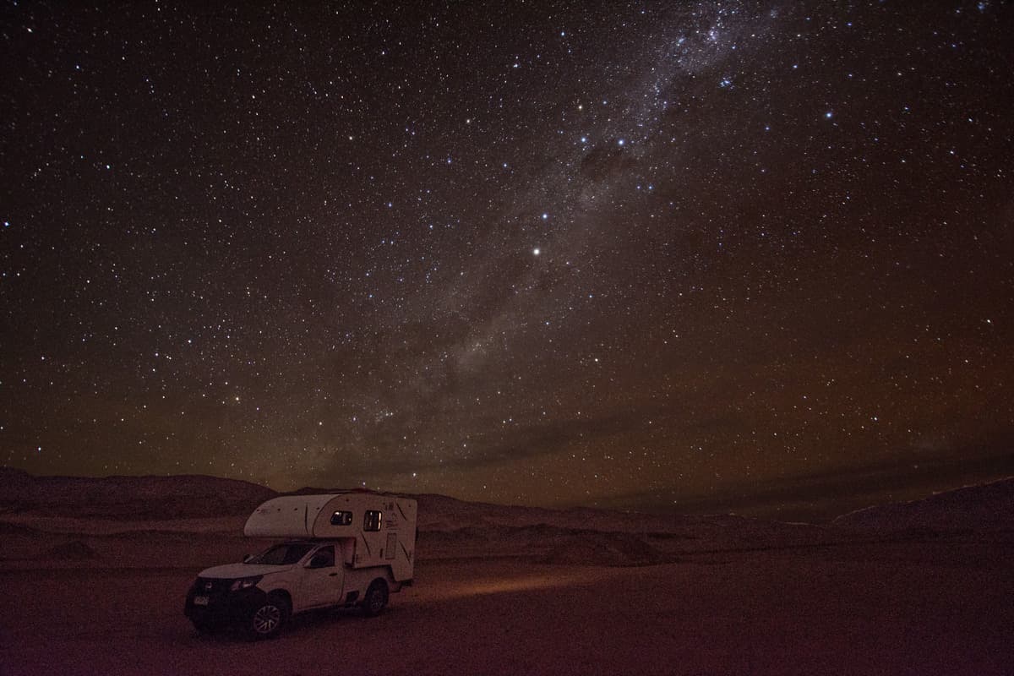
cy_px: 338
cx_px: 507
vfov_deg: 77.3
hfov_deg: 100.4
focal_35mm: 15
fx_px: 422
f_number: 3.5
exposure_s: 30
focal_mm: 10
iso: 1000
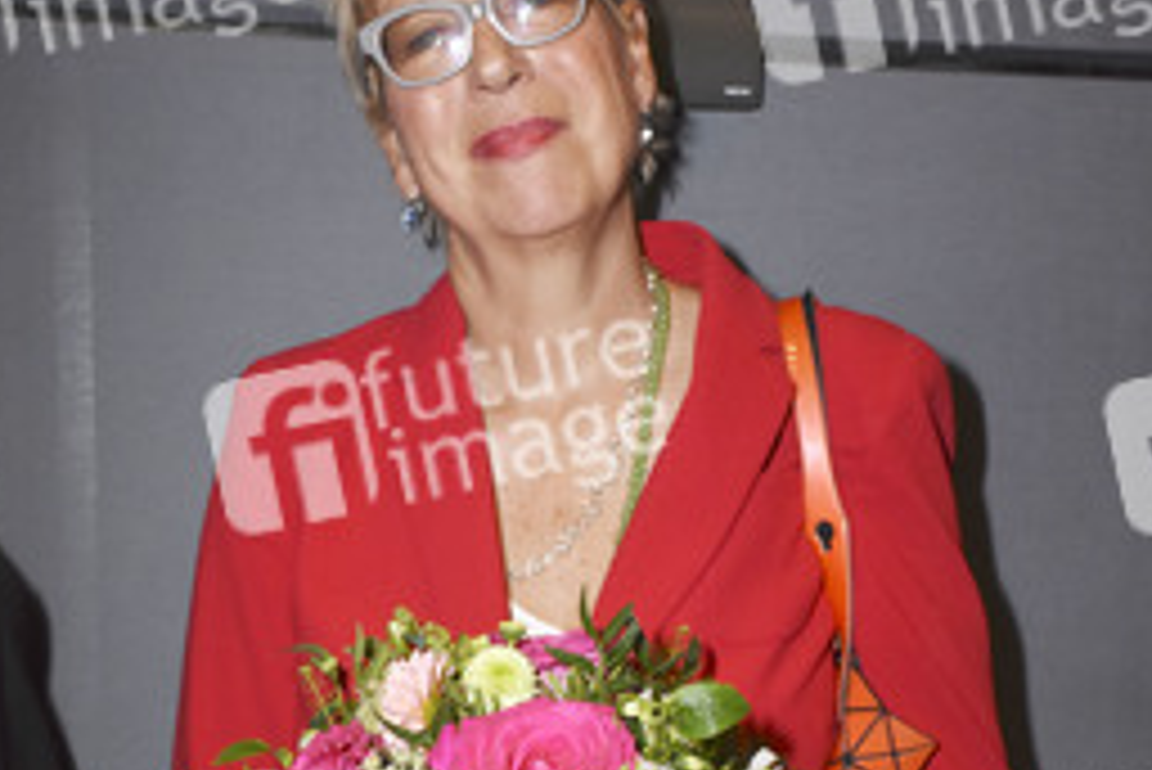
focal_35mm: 75
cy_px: 653
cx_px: 567
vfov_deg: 18.0
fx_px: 2401
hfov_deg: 27.0
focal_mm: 32
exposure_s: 1/80
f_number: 6.3
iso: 1600
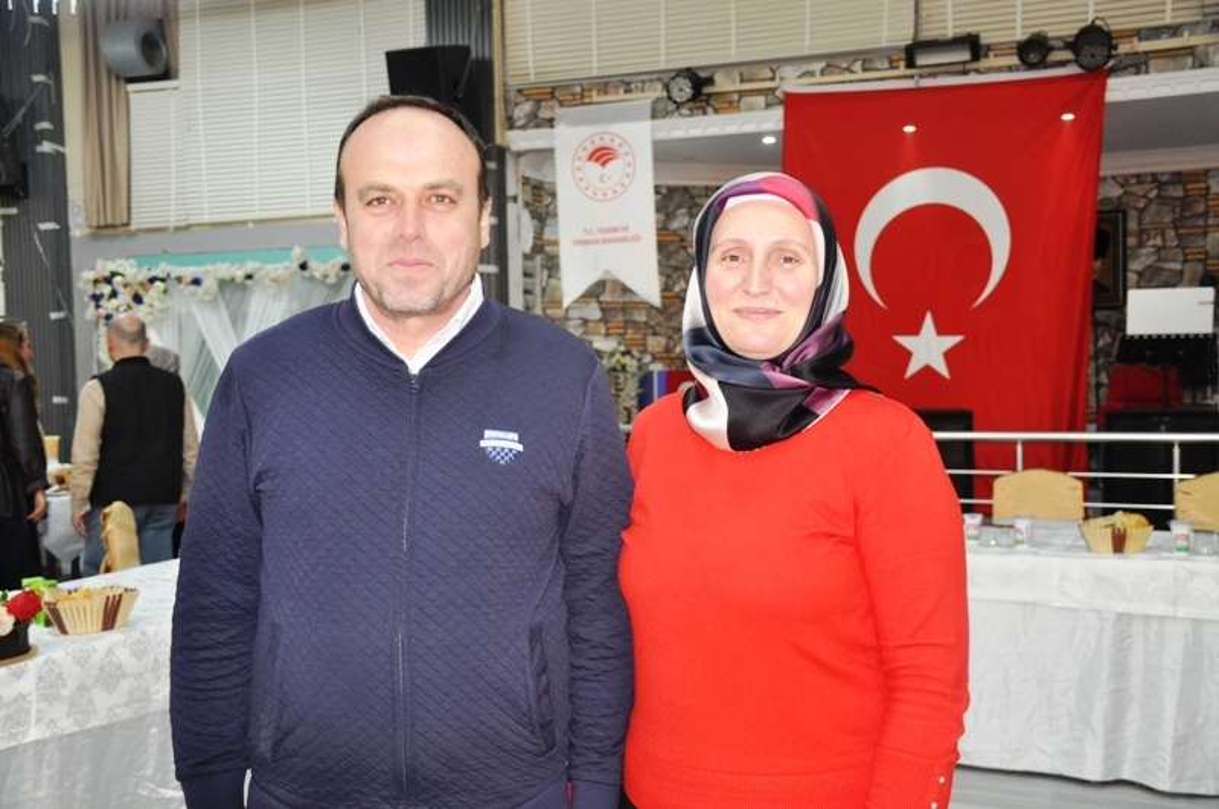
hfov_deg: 48.0
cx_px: 610
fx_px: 1369
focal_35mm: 40
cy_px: 404
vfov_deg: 32.9
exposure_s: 1/60
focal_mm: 27
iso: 800
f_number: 4
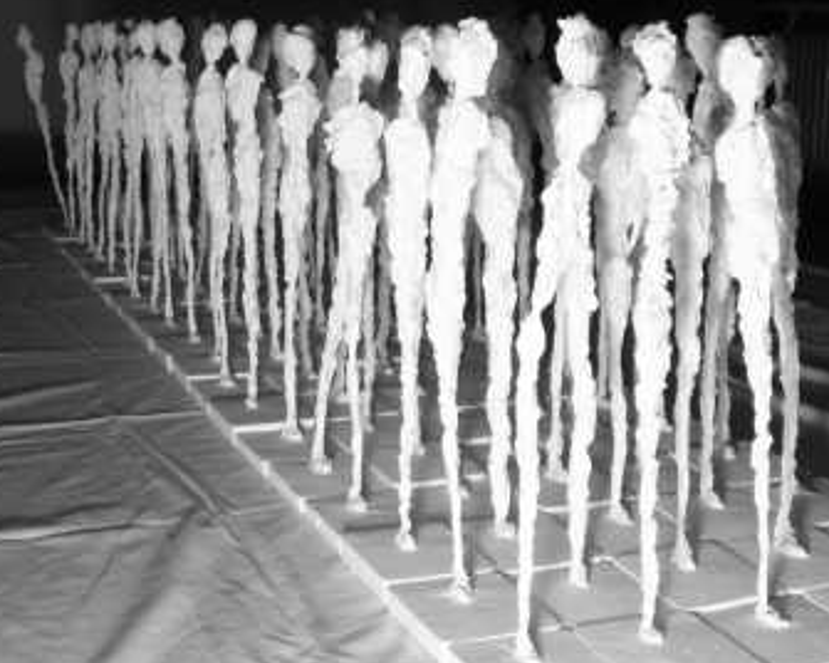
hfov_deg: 37.7
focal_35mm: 49
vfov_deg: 30.8
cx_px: 537
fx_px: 1202
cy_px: 267
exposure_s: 1/50
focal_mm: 5.86
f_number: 2.8
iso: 50
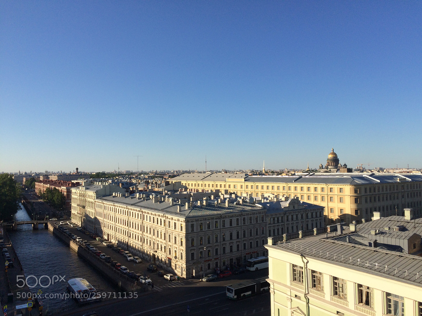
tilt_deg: +1.9
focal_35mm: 29
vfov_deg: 48.2
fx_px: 354
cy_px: 158
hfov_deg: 61.7
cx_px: 211
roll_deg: +1.1
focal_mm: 4.15
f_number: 2.2
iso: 32
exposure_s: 1/2283
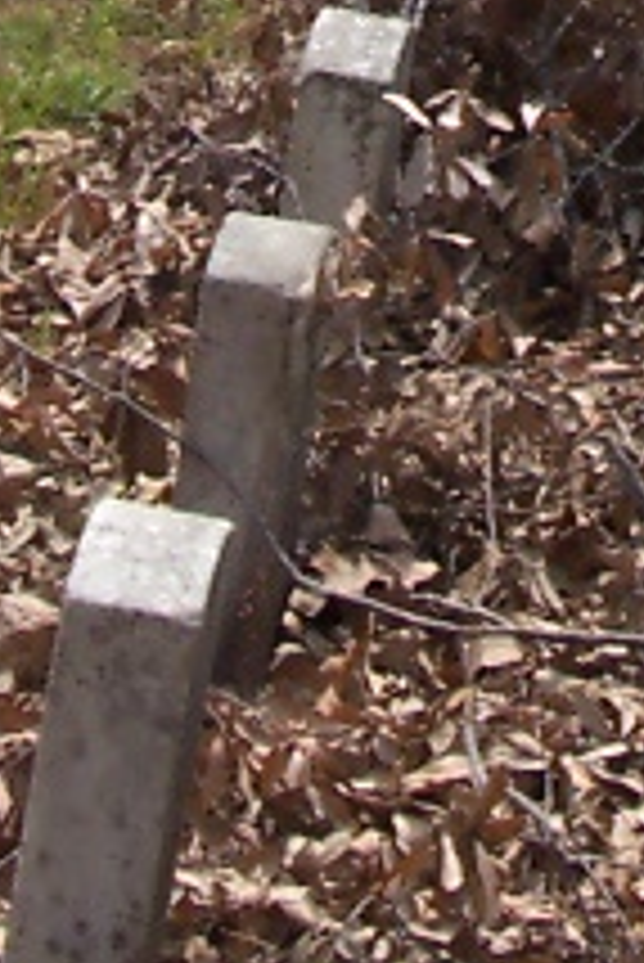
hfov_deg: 7.1
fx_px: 5143
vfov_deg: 10.1
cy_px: -814
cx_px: 712
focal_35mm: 192
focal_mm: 8
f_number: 4.8
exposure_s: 1/700
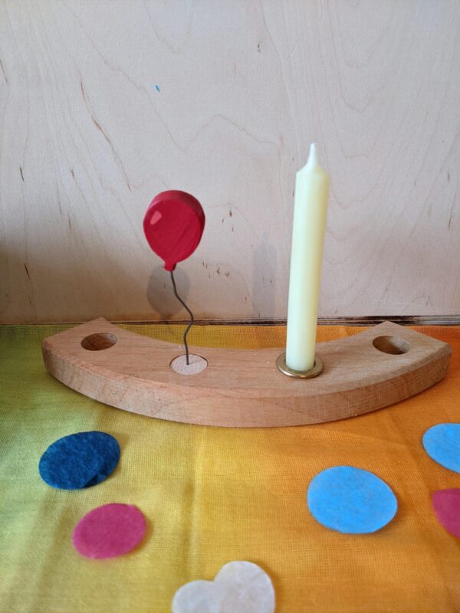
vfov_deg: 65.3
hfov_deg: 51.4
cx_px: 230
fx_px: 478
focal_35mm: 27
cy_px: 306
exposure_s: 1/25
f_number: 1.8
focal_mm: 4.44
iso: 125
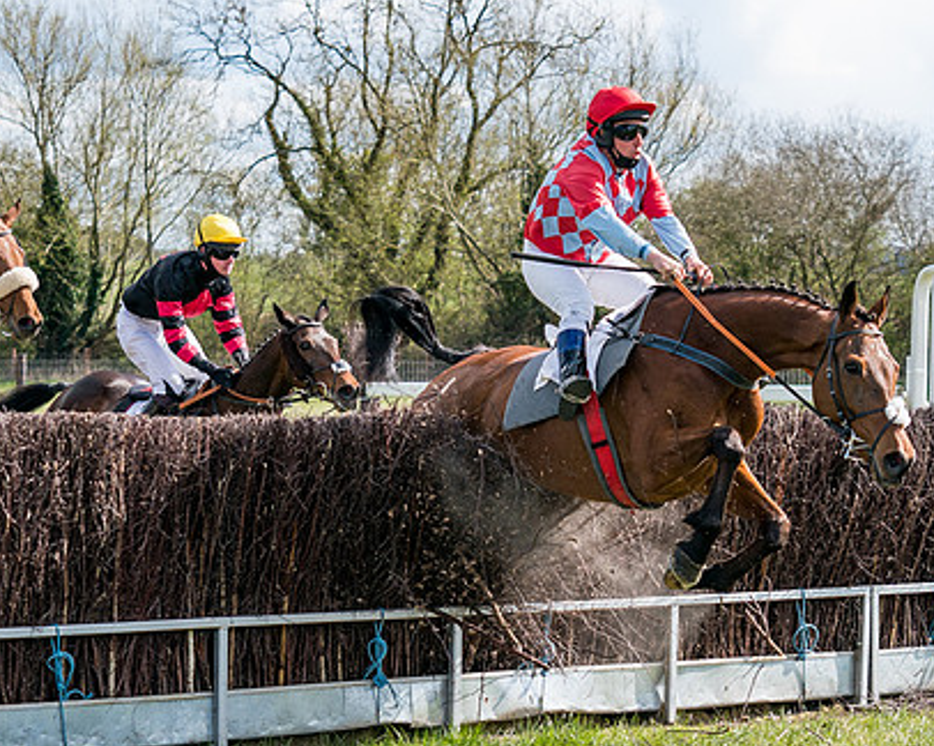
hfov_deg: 12.9
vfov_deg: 10.4
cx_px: 642
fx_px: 4115
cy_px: 380
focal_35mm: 149
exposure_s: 1/1600
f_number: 4.5
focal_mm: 70
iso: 400
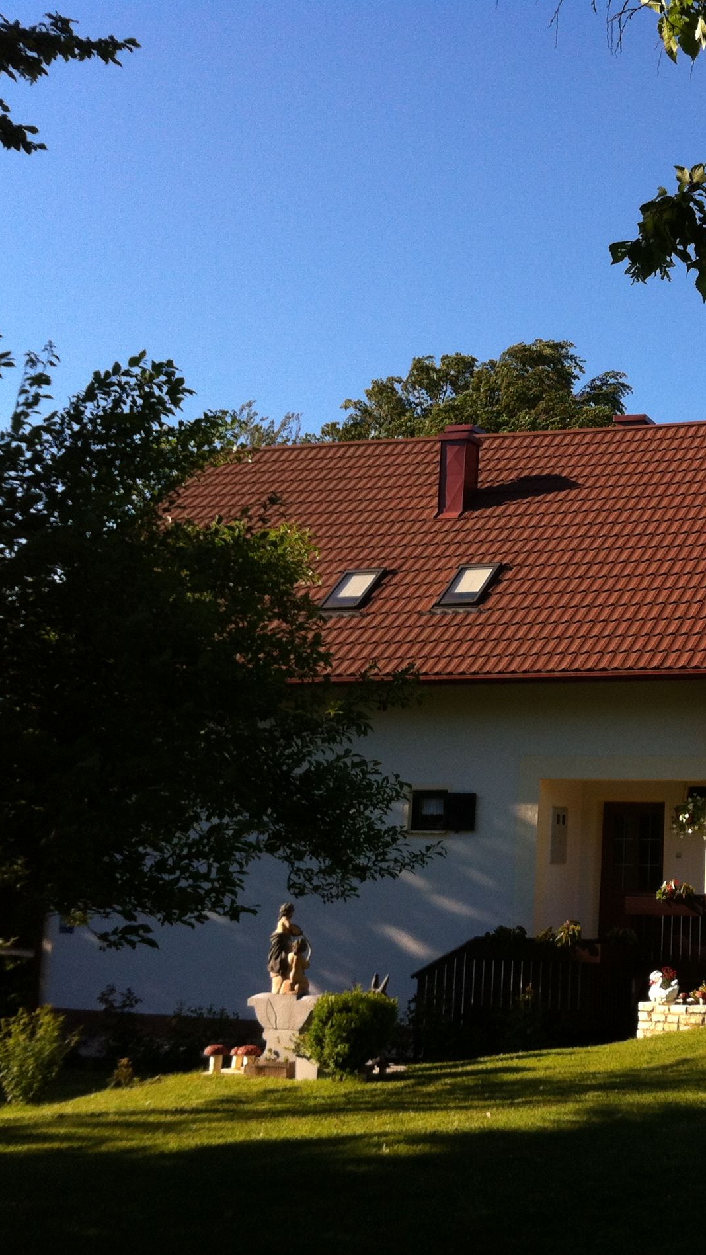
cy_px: 633
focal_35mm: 52
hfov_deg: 21.9
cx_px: 770
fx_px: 1730
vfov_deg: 39.9
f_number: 2.8
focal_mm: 3.85
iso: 80
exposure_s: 1/682
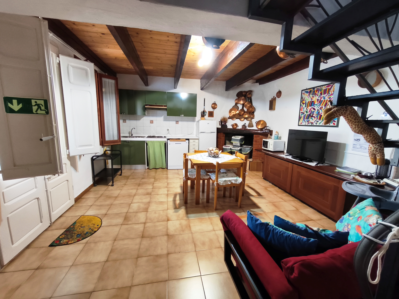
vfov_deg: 81.7
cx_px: 200
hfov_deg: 98.2
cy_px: 150
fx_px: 173
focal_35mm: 15
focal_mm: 1.91
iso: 320
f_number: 2.2
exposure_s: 1/33.3
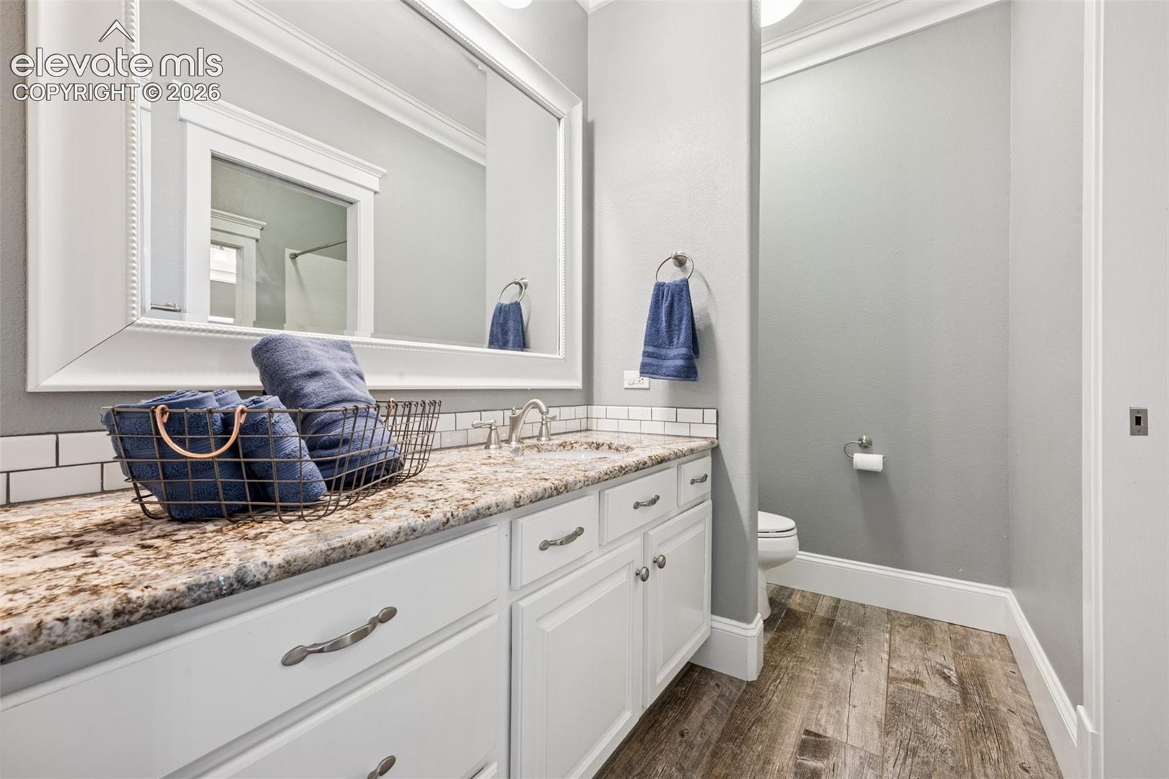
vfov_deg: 77.3
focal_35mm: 15
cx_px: 584
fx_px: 487
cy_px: 390
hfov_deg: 100.4
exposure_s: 1.6
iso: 100
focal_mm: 15
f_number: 11
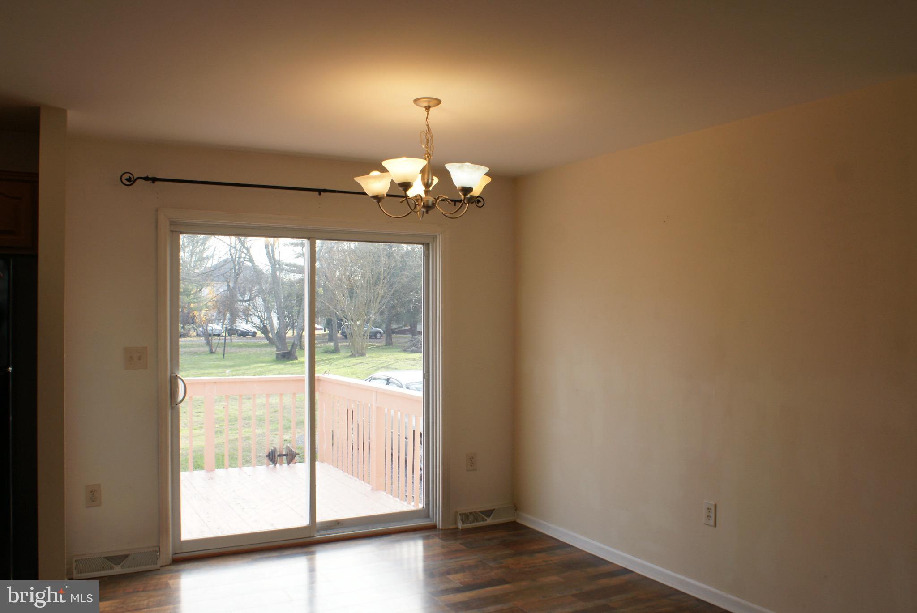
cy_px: 306
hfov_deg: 61.9
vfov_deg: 43.7
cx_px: 458
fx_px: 765
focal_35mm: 30
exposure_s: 1/60
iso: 200
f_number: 8
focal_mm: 20
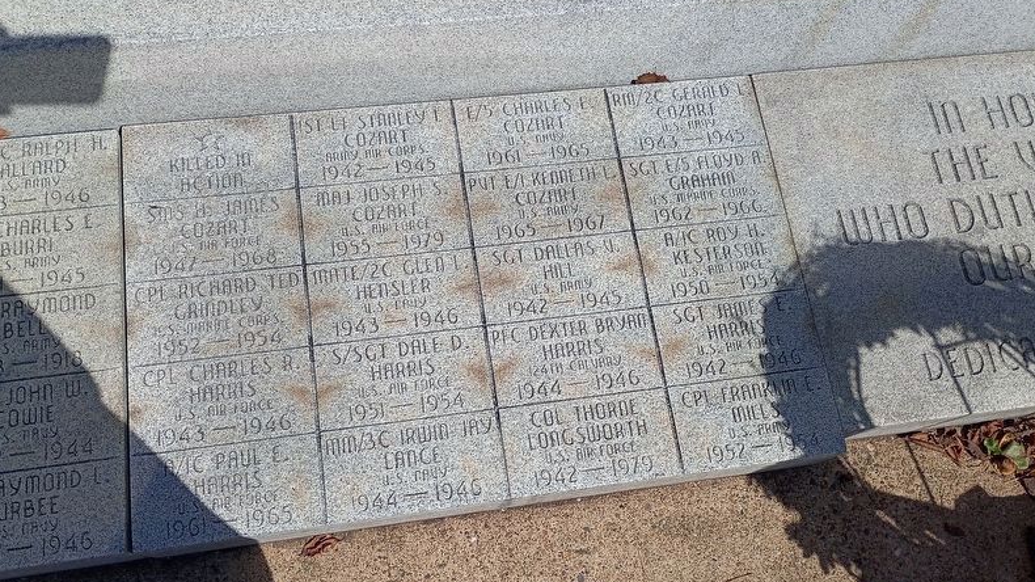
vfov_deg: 36.6
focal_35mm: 32
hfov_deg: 61.0
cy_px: 322
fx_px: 878
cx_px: 521
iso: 102
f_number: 1.8
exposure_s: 1/1730
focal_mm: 4.27
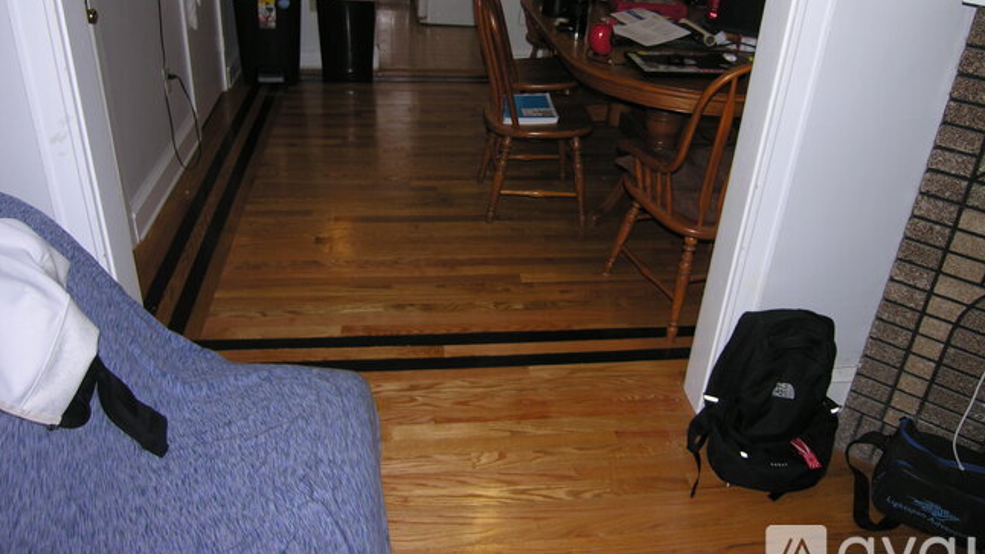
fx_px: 705
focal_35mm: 27
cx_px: 504
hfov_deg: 69.9
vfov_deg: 42.5
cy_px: 205
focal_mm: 6.1
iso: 50
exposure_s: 1/60.1
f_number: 2.6
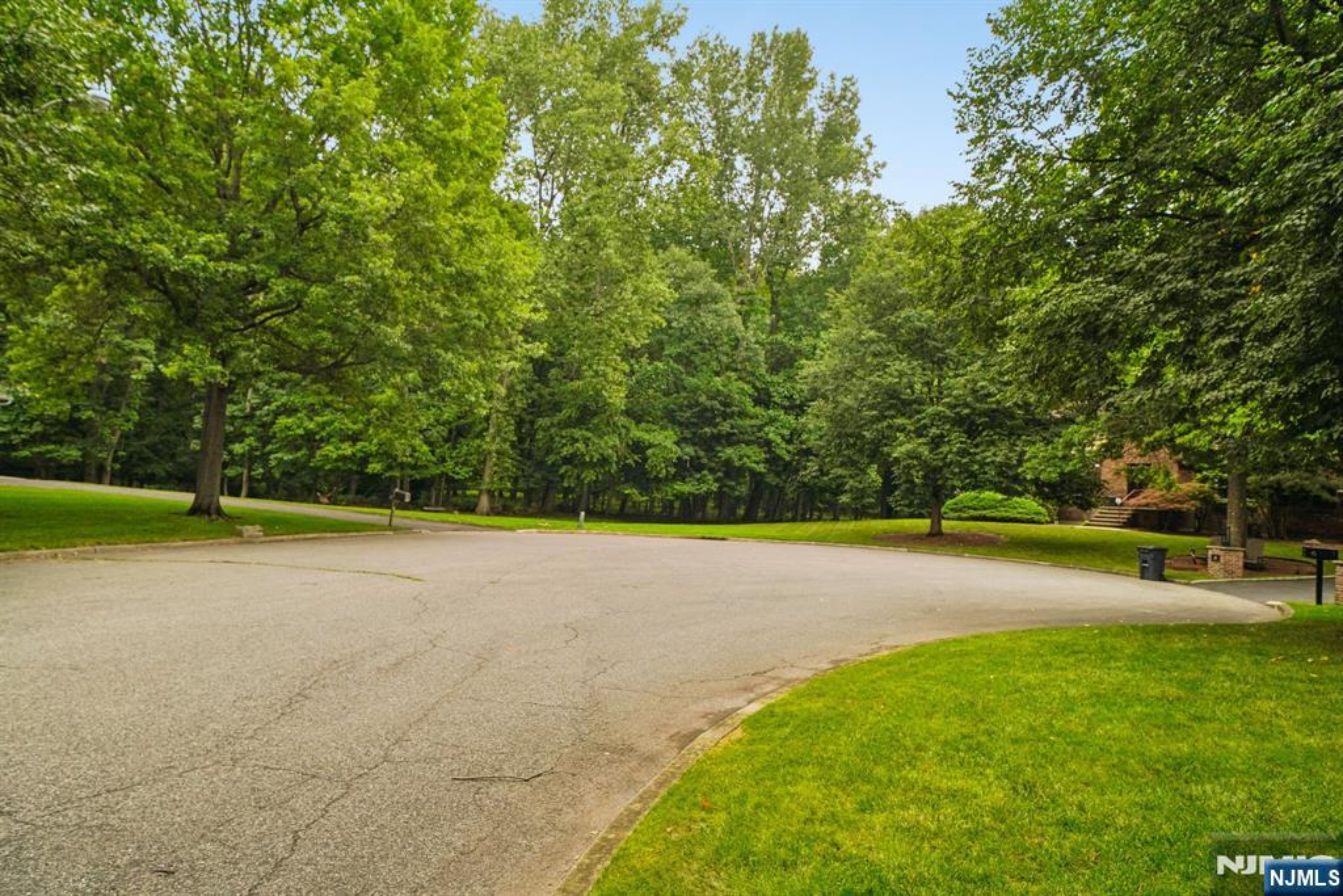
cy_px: 448
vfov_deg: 61.9
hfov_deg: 84.0
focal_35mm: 20
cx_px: 672
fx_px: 746
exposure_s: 1/320
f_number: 8
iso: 400
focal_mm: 20
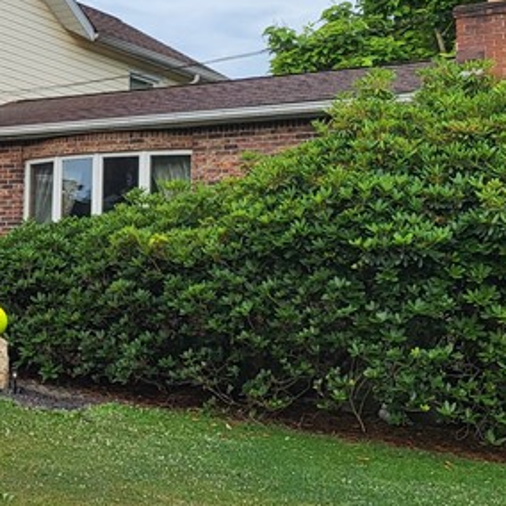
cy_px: 137
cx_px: -14
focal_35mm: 83
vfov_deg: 20.7
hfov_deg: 20.2
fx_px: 1373
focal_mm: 4.25
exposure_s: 1/668
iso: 50
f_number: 1.8
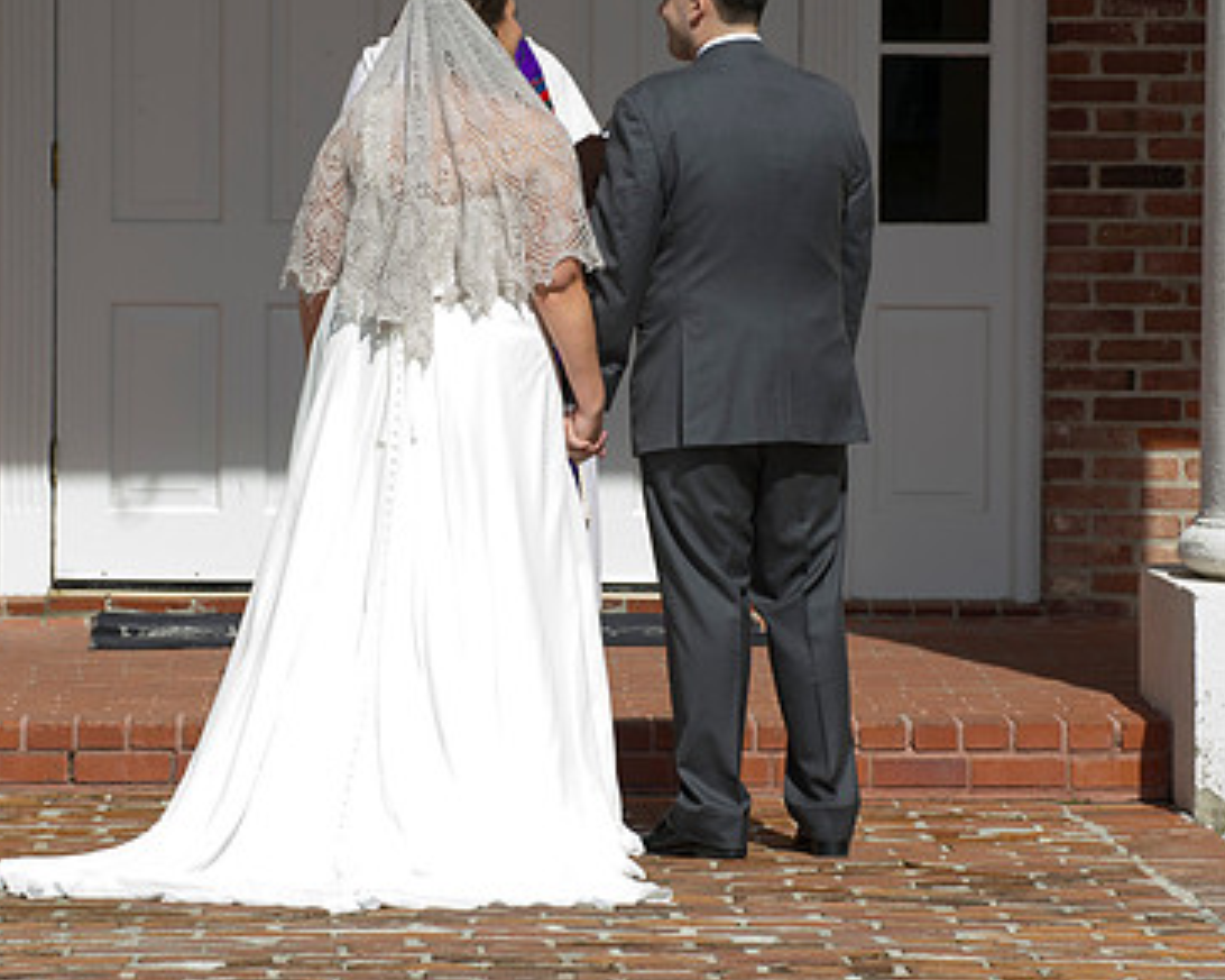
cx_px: 575
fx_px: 8119
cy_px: 374
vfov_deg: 6.9
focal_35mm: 224
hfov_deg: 8.6
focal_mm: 150
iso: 100
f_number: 8
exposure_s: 1/200
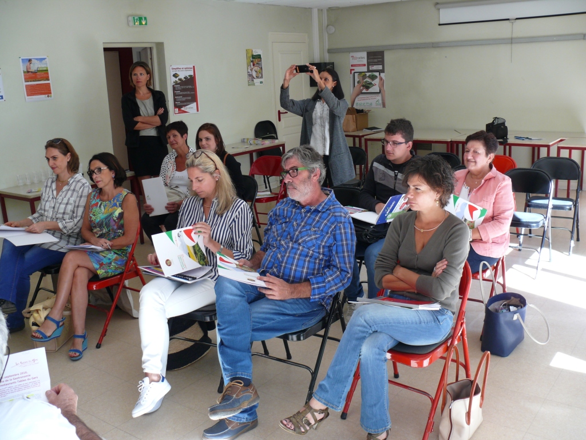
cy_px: 220
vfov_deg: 40.7
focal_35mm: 35
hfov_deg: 52.6
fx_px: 593
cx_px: 293
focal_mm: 7.4
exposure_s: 1/60
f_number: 2.8
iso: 100
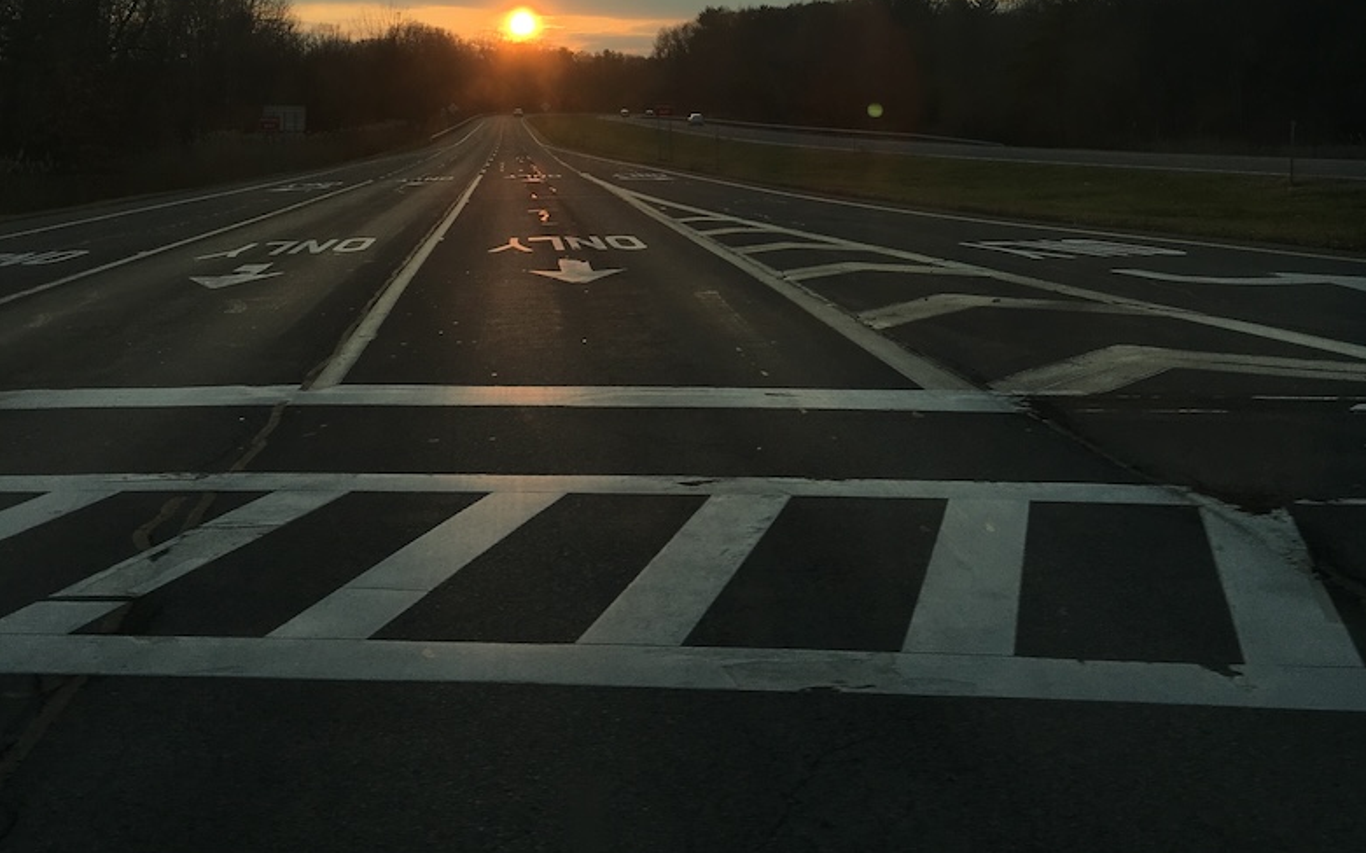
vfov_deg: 29.2
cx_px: 693
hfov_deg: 47.2
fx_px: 1563
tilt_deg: +2.5
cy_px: 71
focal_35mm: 42
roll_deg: +3.6
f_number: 2.2
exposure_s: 1/732
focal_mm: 4.15
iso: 25
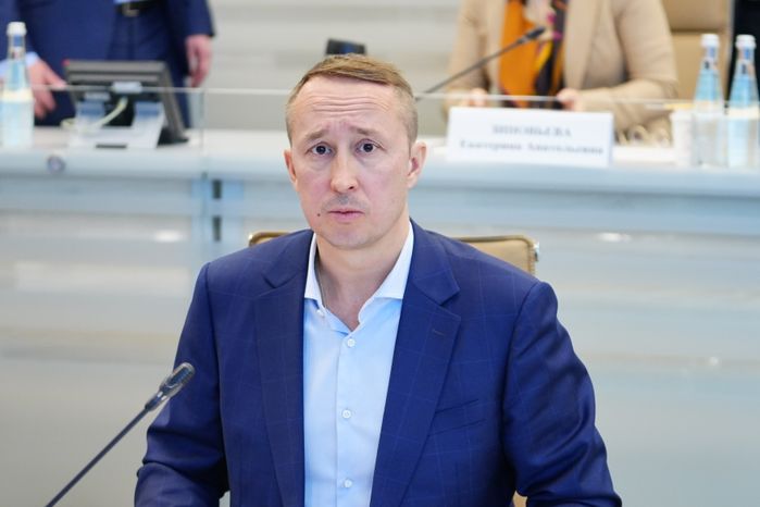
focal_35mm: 105
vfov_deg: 13.0
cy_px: 254
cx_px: 380
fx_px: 2216
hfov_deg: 19.5
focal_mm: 70
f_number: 2.8
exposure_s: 1/250
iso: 2500
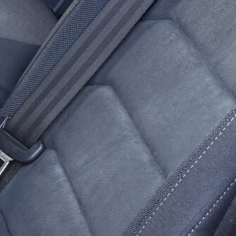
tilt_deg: -20.9
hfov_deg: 9.8
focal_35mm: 161
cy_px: 67
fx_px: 1242
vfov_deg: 10.8
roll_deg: -1.2
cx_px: -296
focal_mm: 6.76
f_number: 1.78
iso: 200
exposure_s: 1/68
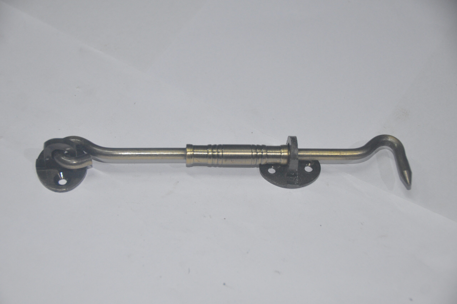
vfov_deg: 14.0
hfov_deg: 20.9
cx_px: 228
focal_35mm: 98
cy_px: 152
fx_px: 1236
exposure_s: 1/80
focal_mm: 65
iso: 1250
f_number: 5
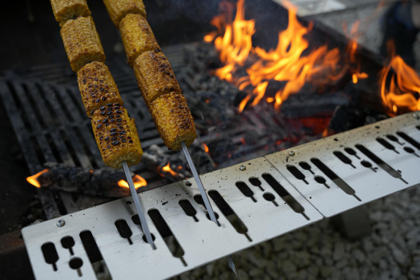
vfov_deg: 32.5
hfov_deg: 47.2
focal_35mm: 41
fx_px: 481
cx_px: 210
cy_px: 140
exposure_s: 1/320
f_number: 3.2
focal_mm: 41.2
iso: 160
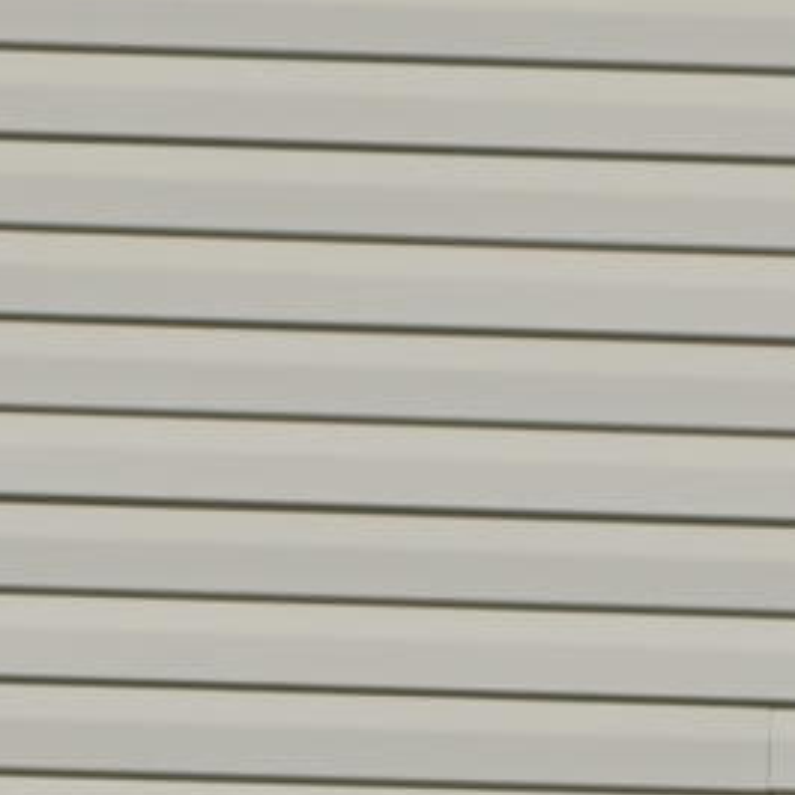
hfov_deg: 3.5
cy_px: 1308
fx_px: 13064
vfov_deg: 3.5
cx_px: 12
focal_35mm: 503
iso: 100
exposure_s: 1/400
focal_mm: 35
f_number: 10
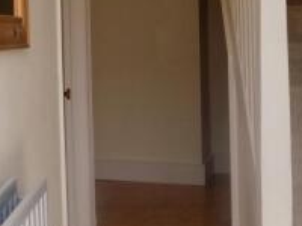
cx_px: 197
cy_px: 47
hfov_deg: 28.8
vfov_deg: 21.7
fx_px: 585
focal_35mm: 67
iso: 80
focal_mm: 4
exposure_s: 1/100
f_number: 3.1
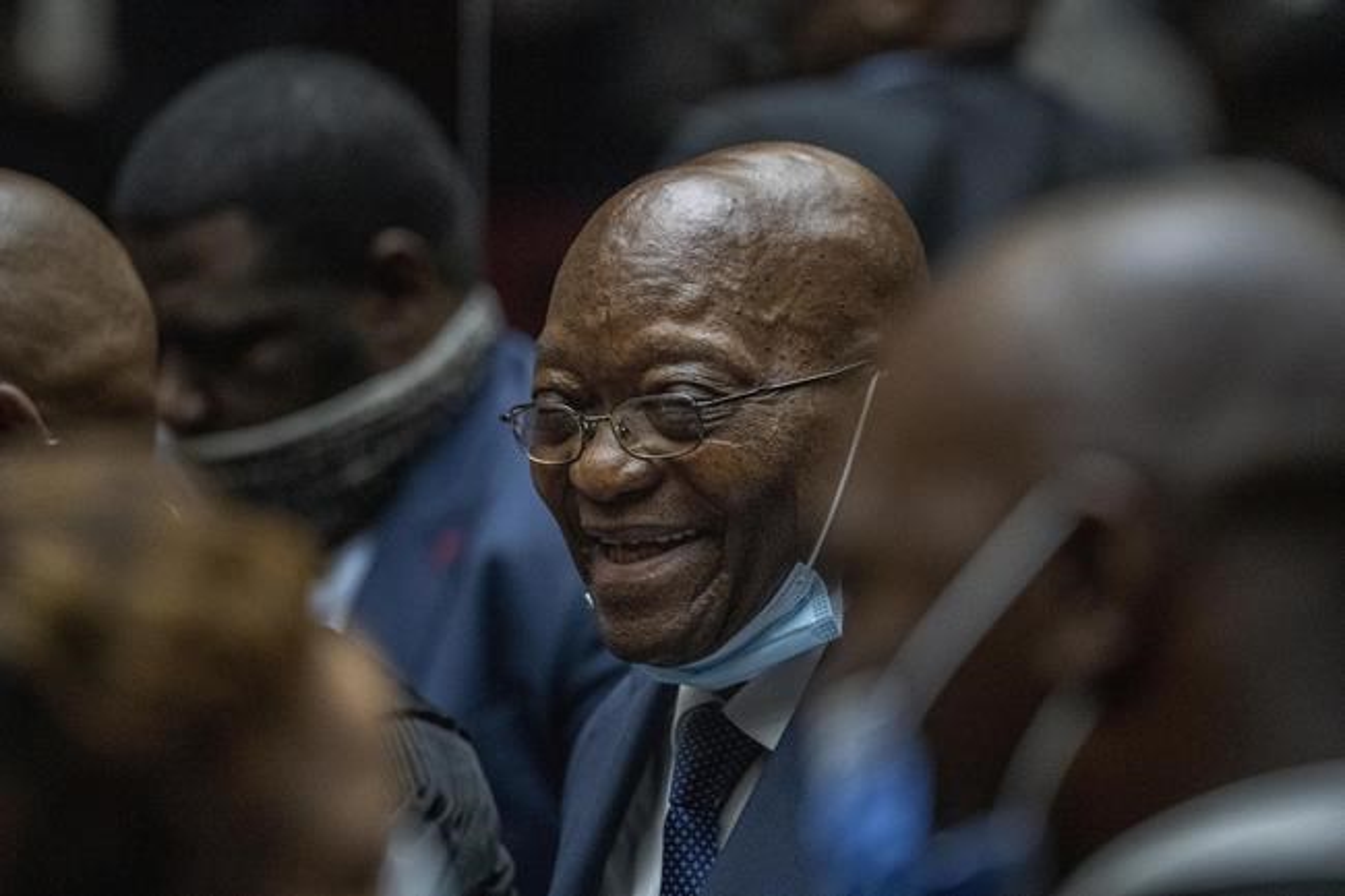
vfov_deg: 4.7
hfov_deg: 7.1
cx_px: 672
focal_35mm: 291
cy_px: 448
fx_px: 10869
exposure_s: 1/320
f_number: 3.2
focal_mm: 194
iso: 12800
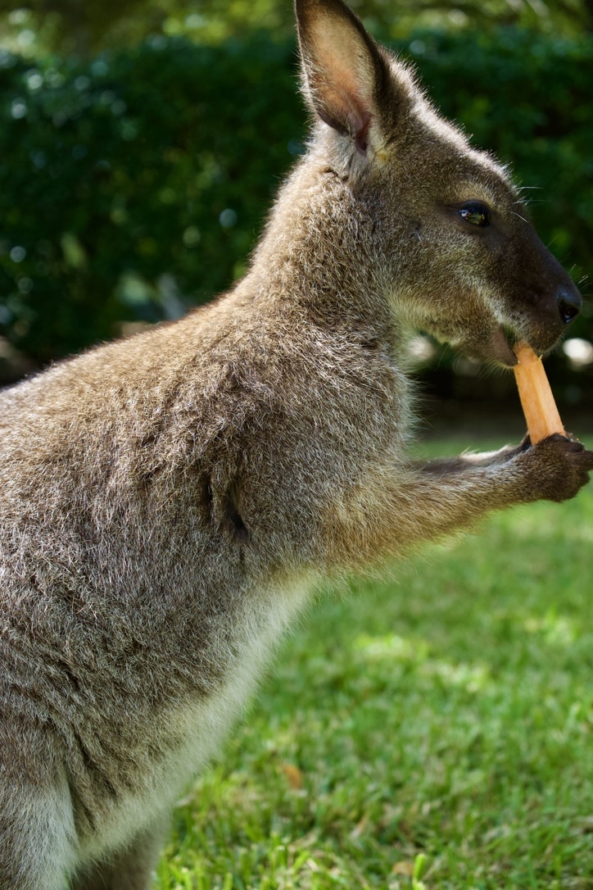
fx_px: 1038
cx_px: 296
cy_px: 445
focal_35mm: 42
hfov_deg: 31.9
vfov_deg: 46.4
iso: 1250
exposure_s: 1/2000
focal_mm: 42
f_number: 4.5
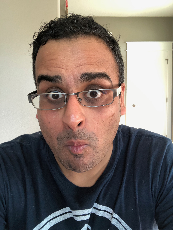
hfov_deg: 44.2
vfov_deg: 56.8
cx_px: 86
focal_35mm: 32
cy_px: 115
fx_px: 213
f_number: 2.2
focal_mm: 2.87
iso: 160
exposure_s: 1/60
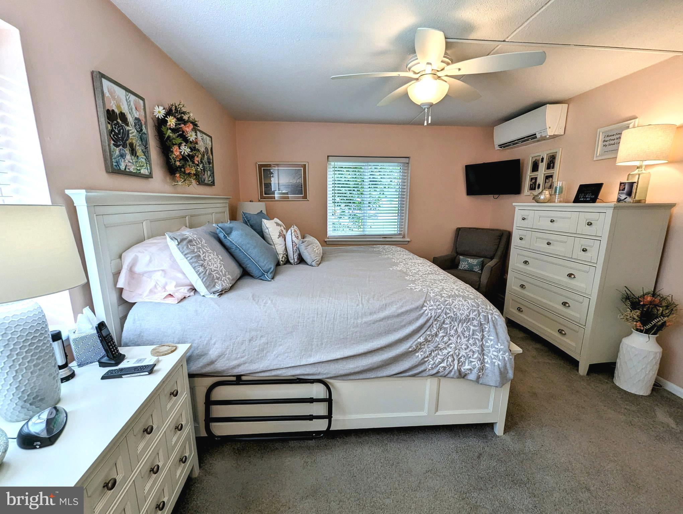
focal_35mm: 13
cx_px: 342
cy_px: 257
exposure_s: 1/120
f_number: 2.2
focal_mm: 1.95
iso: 93
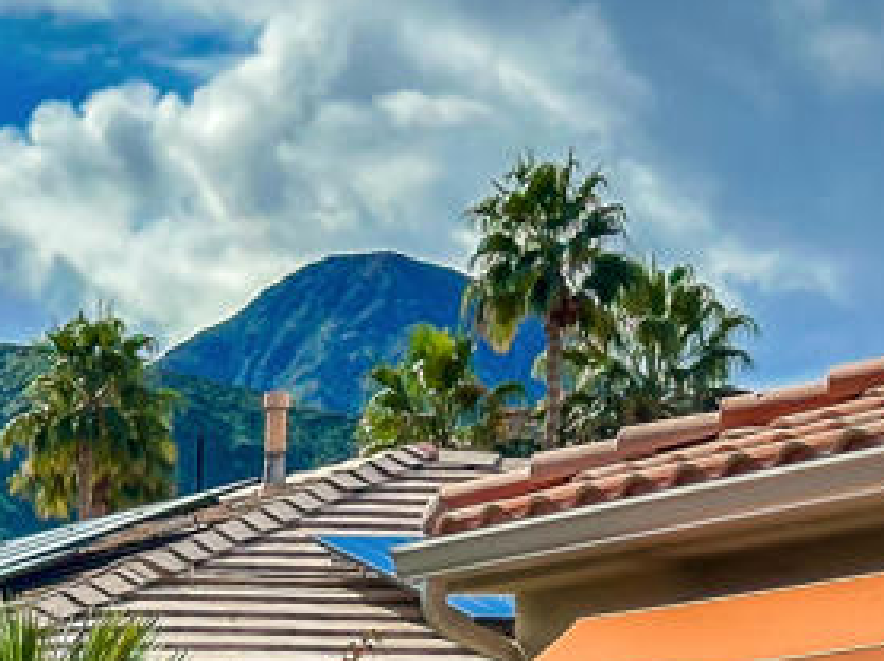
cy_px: 731
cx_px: -493
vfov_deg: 8.3
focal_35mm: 177
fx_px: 4516
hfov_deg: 10.7
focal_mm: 6.86
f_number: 1.8
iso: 64
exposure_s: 1/5000
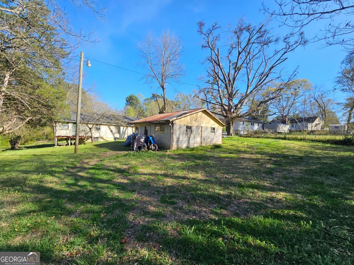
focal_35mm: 13
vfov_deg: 89.9
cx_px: 177
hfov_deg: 106.2
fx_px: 133
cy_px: 132
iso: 50
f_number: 2.2
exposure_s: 1/1030
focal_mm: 2.2
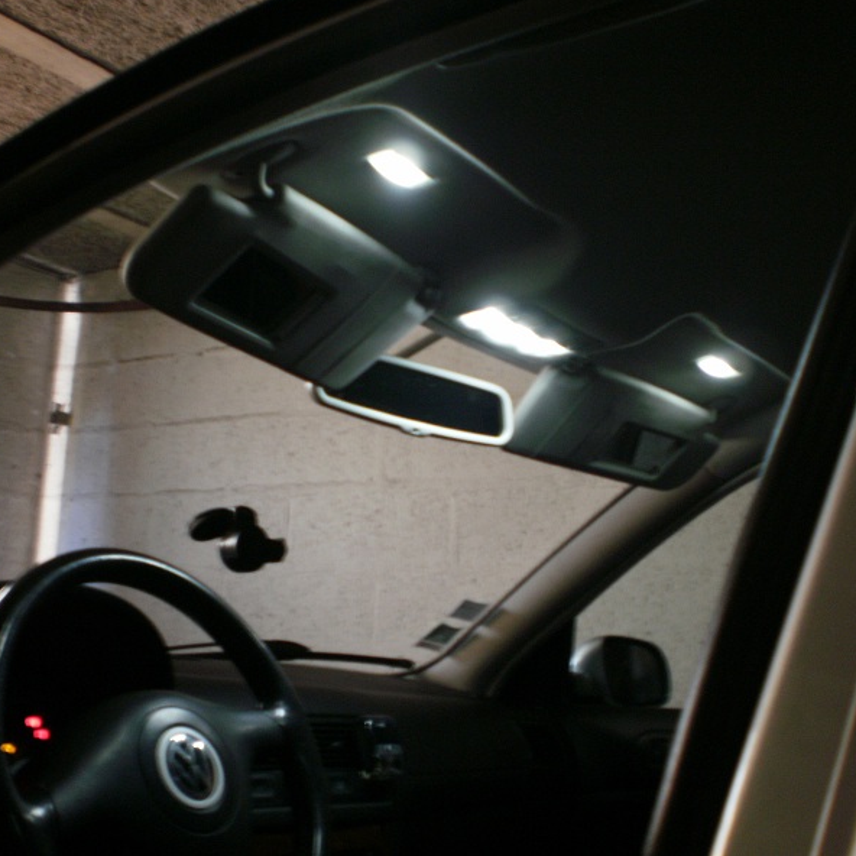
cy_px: 424
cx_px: 351
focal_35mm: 43
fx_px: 1203
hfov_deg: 39.0
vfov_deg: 39.2
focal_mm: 6.3
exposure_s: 1/2
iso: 160
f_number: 3.1
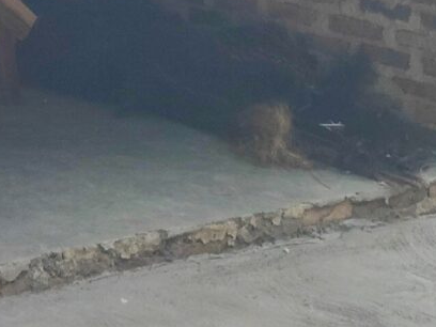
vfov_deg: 8.8
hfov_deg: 11.6
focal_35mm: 157
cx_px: -371
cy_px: -373
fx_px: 1977
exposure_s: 1/313
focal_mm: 5.96
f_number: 1.75
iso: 50
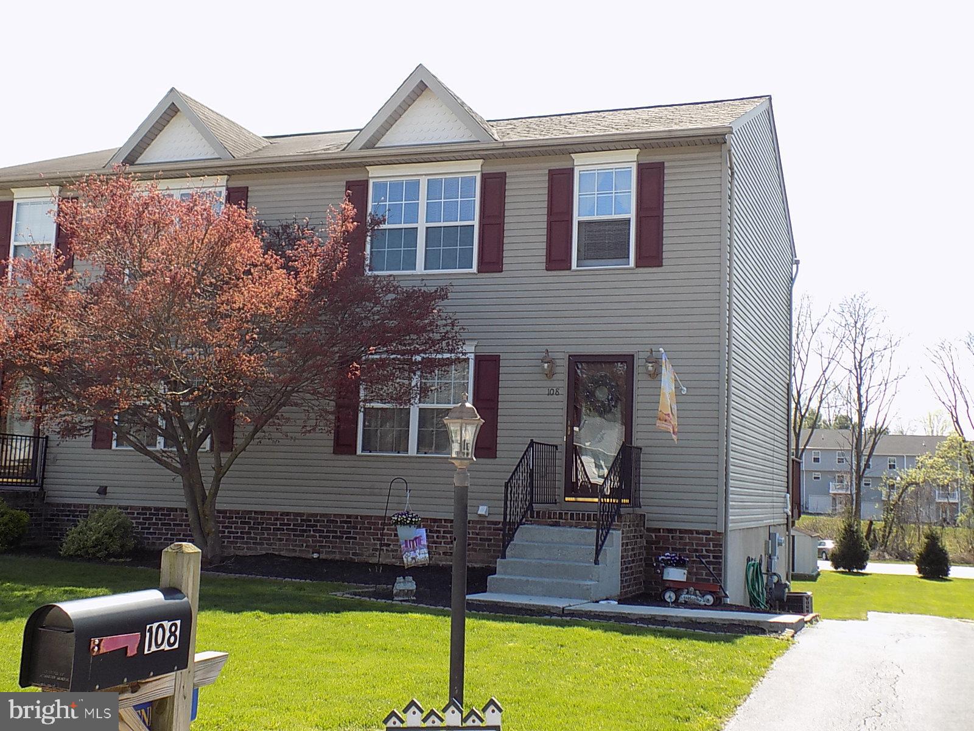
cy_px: 366
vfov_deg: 35.1
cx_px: 487
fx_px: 1154
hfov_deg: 45.8
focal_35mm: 41
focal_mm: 7.3
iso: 80
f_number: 3.6
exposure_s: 1/320
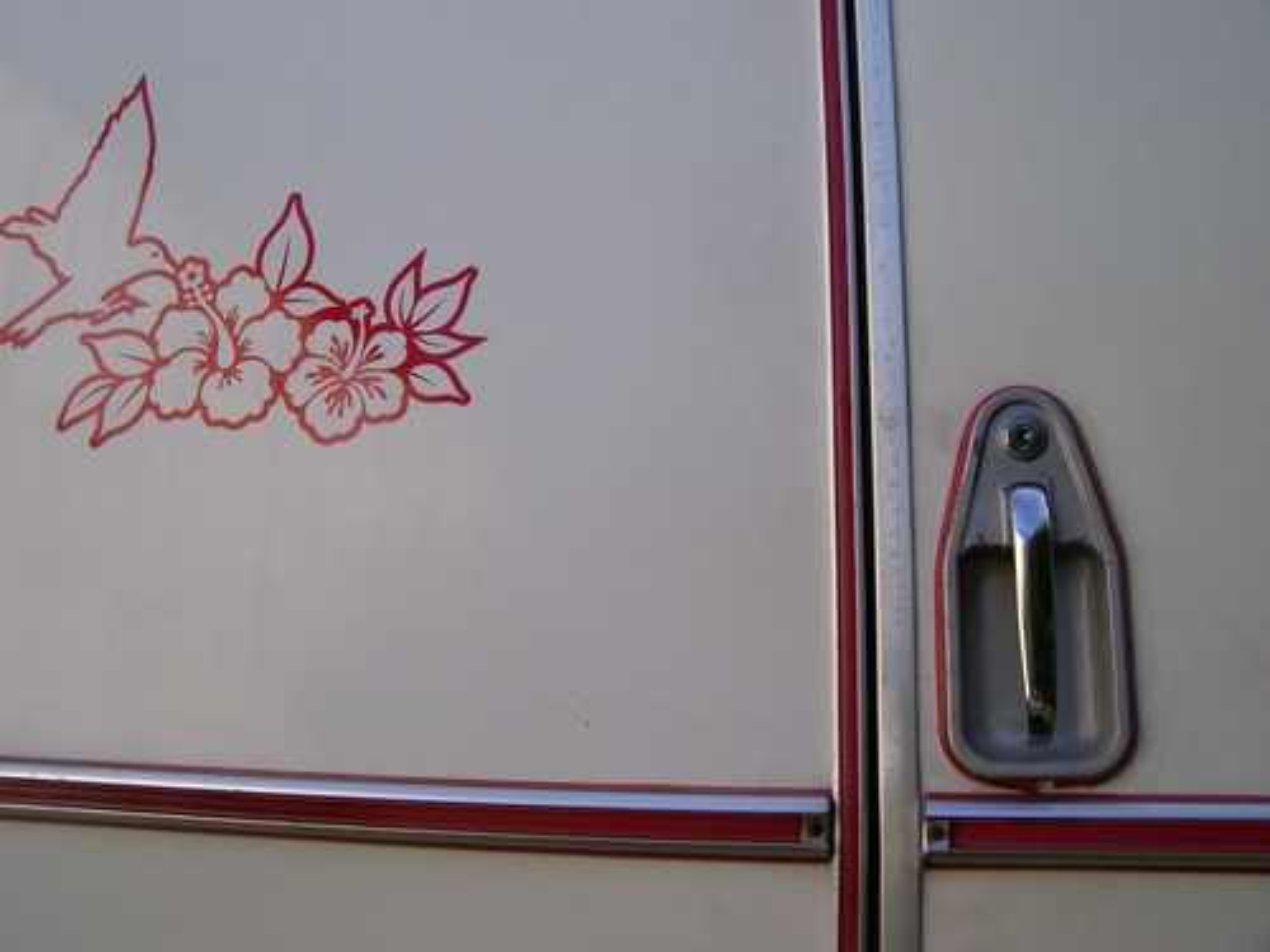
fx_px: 1247
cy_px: 476
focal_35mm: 34
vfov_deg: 41.8
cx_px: 635
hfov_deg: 54.0
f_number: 5.1
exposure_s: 1/236
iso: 80
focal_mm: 5.6
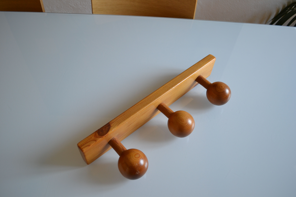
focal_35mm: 27
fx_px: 222
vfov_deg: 47.9
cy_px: 98
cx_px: 148
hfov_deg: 67.4
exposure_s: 1/50
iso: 400
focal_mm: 18
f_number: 3.5
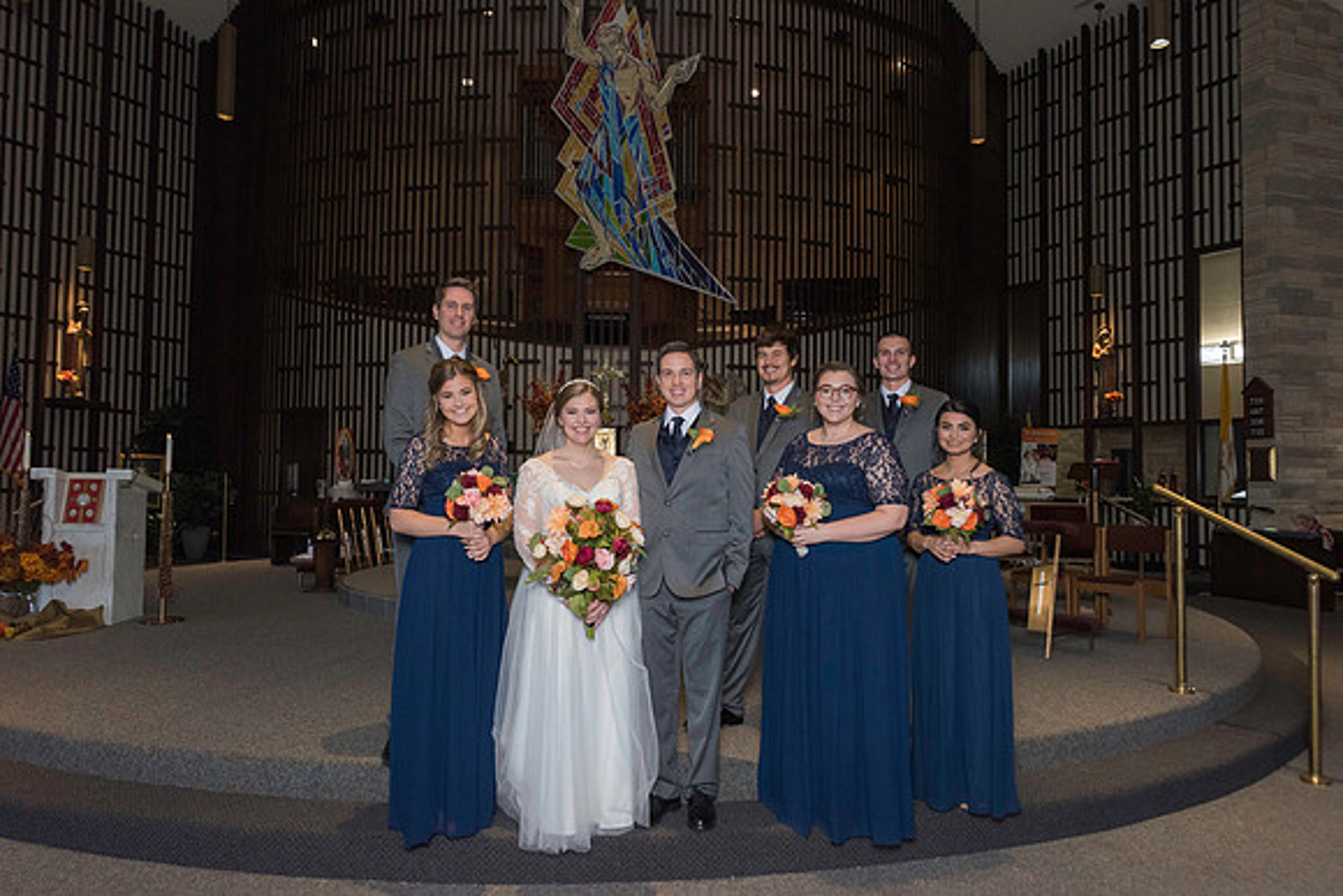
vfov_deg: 53.2
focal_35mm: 24
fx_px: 896
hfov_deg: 73.7
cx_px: 672
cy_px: 448
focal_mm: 24
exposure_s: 1/160
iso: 1250
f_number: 6.3
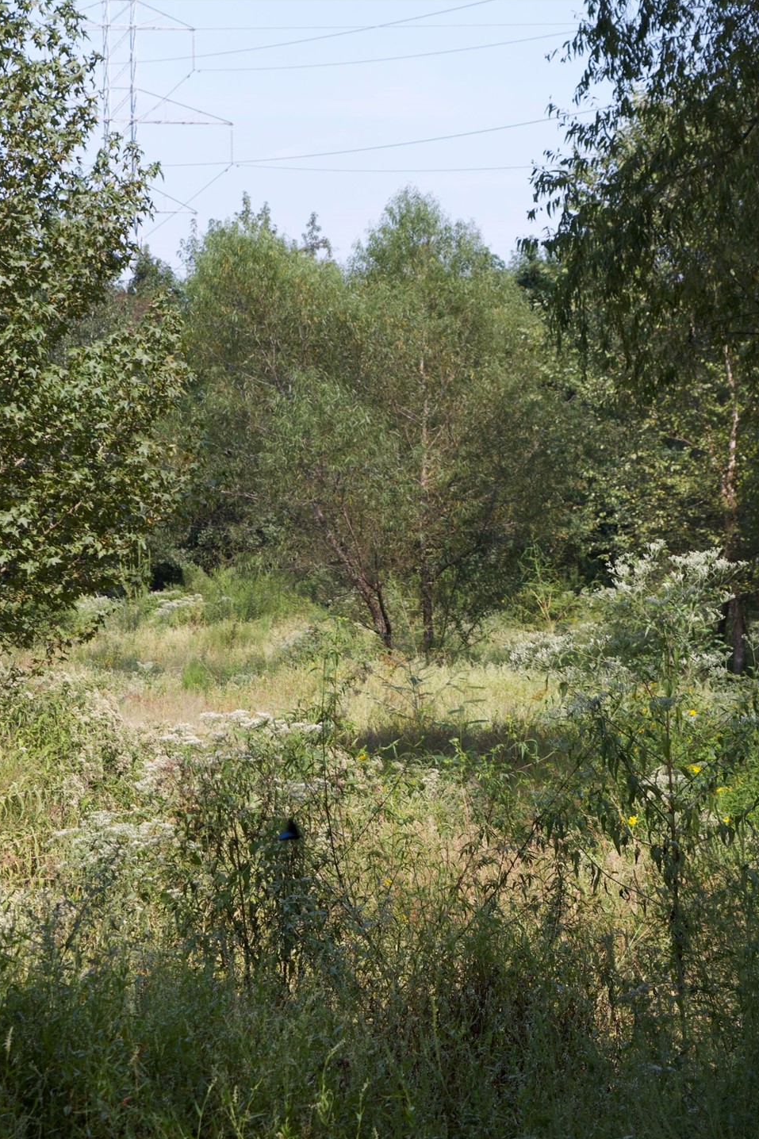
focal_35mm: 118
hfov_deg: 11.6
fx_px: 3732
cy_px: 572
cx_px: 236
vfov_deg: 17.3
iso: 320
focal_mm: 52
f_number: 8
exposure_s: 1/250
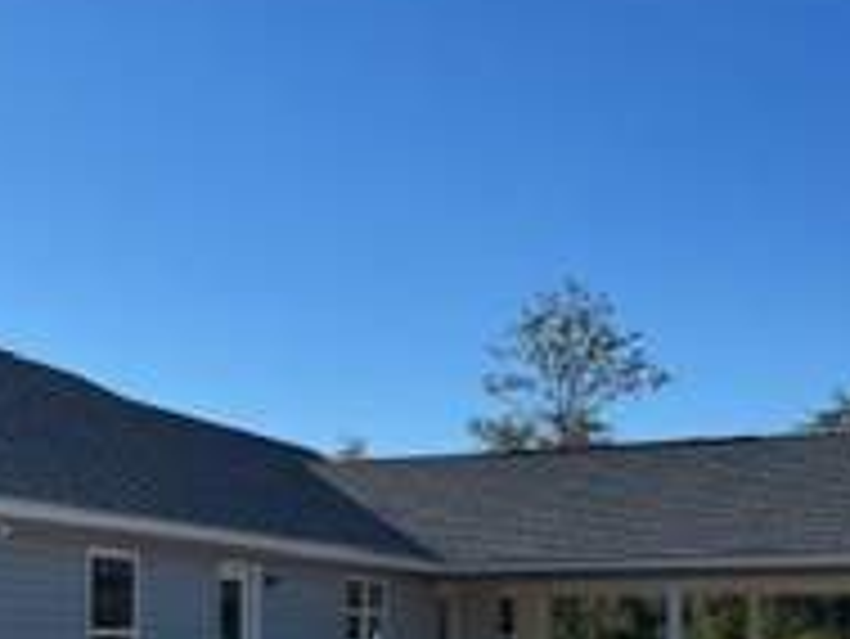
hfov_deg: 30.8
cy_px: 598
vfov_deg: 23.3
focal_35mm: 61
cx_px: 157
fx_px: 1499
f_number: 1.78
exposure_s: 1/5814
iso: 80
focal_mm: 6.76
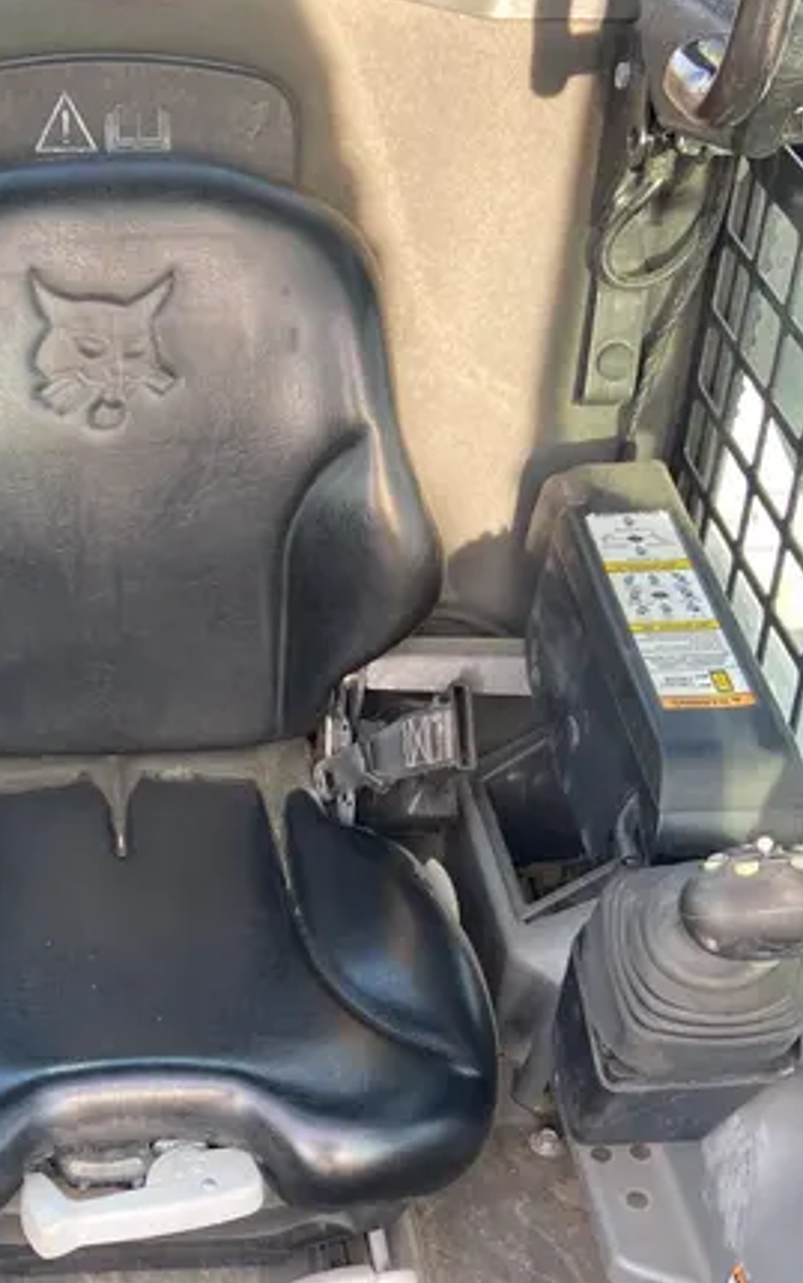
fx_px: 1645
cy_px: 968
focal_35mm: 47
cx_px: 134
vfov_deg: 41.3
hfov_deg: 26.8
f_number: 1.8
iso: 40
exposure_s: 1/121
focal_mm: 4.25
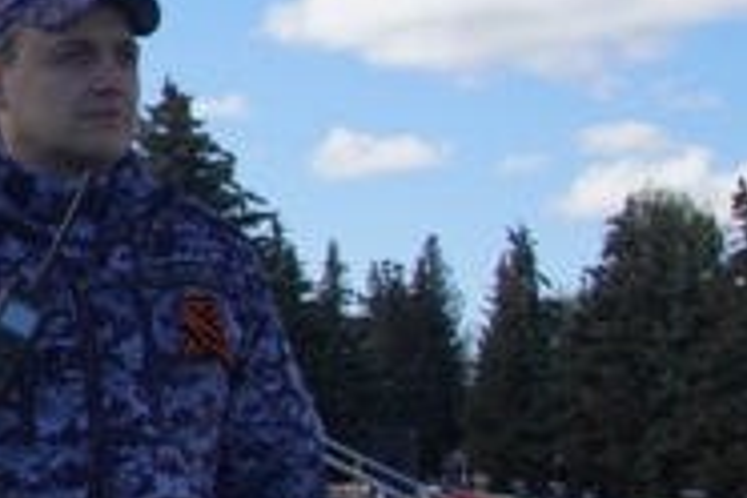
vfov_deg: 10.7
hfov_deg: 14.9
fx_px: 2635
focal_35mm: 127
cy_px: 72
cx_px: -400
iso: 100
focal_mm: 21
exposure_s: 1/640
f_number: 4.5
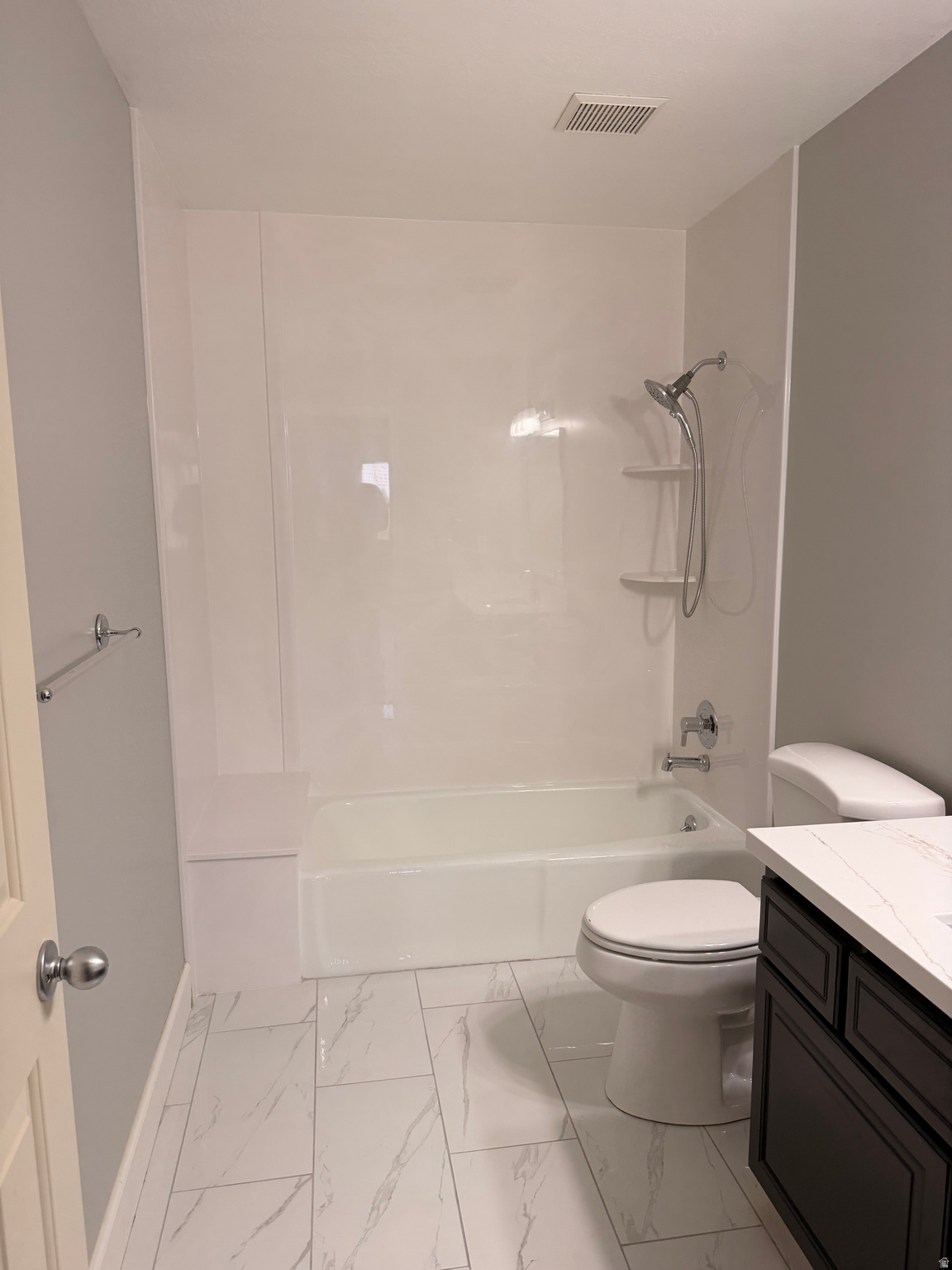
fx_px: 880
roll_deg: +1.9
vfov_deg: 71.6
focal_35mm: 24
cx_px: 476
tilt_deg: -11.0
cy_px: 635
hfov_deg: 56.8
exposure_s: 1/120
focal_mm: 6.76
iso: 125
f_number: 1.78
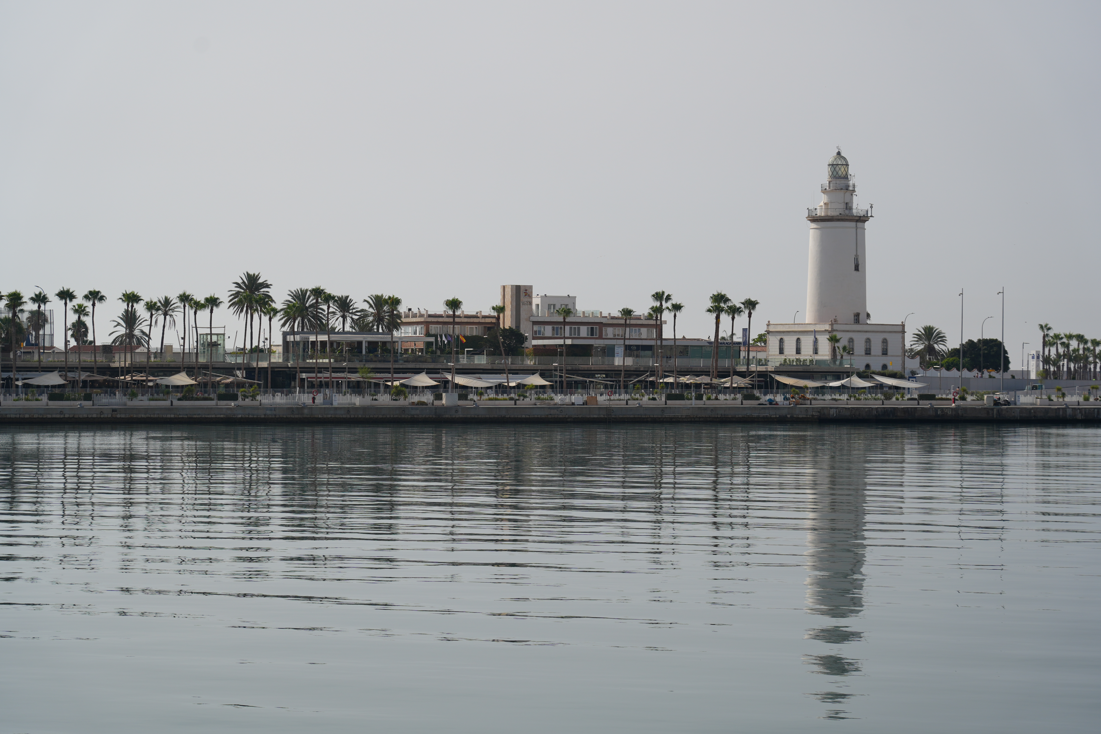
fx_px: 2844
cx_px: 550
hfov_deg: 21.9
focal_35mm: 93
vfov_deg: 14.7
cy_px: 367
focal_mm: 93
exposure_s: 1/1600
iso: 160
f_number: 5.6
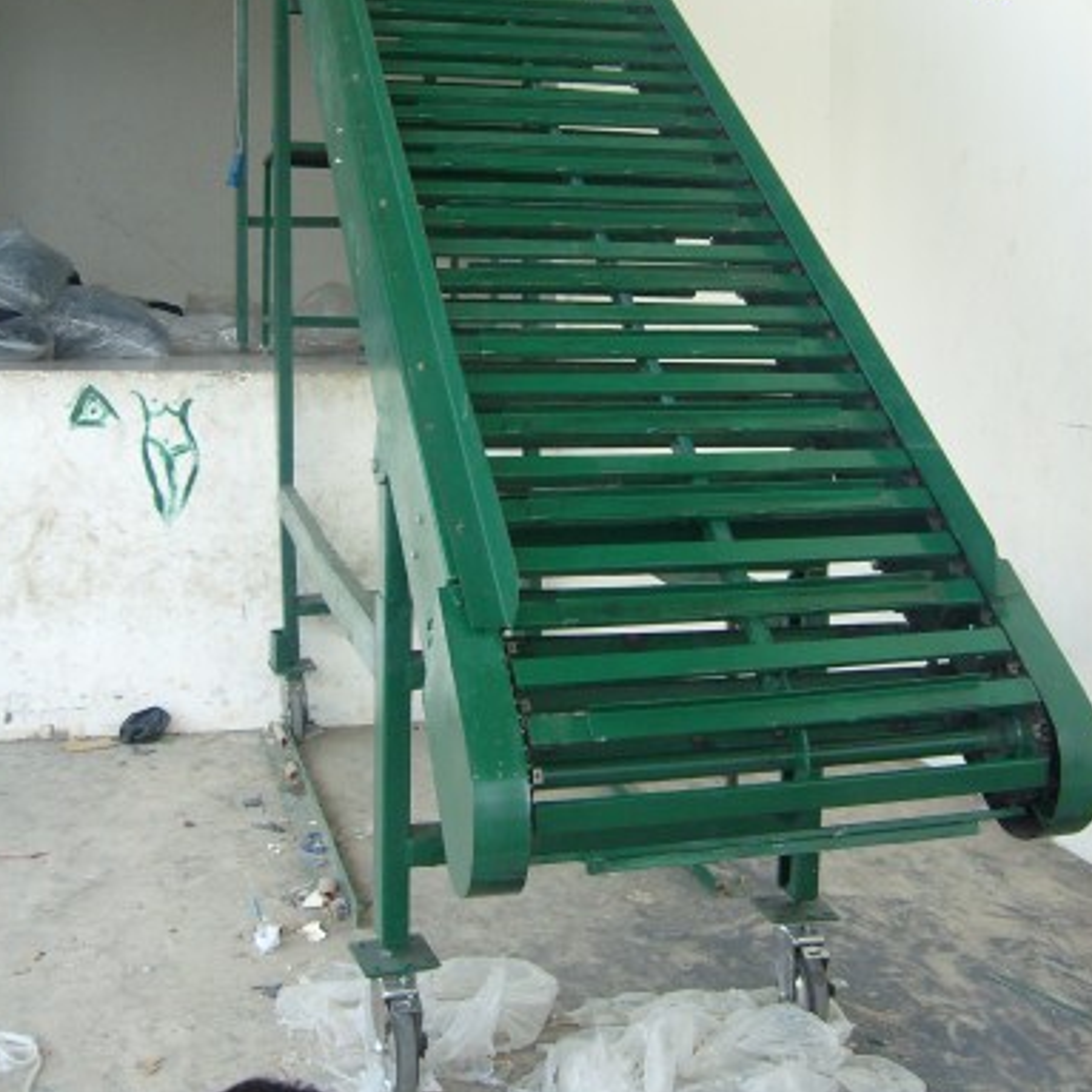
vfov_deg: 38.7
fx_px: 1535
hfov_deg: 39.2
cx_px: 532
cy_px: 355
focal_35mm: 43
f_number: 2.8
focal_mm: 5.8
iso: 80
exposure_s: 1/180
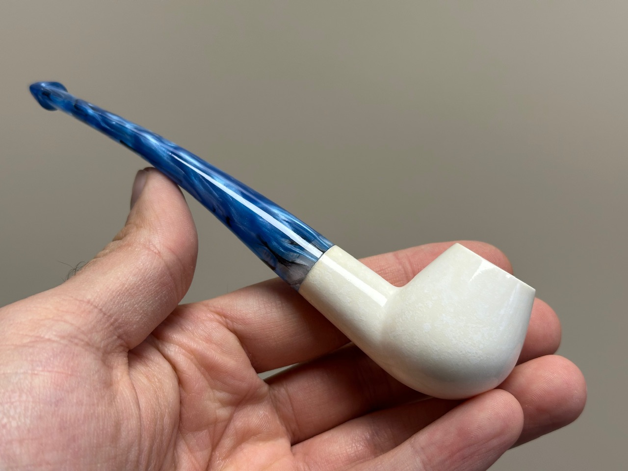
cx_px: 314
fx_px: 871
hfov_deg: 39.7
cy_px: 236
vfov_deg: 30.3
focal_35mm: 48
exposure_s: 1/100
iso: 64
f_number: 1.78
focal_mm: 6.86
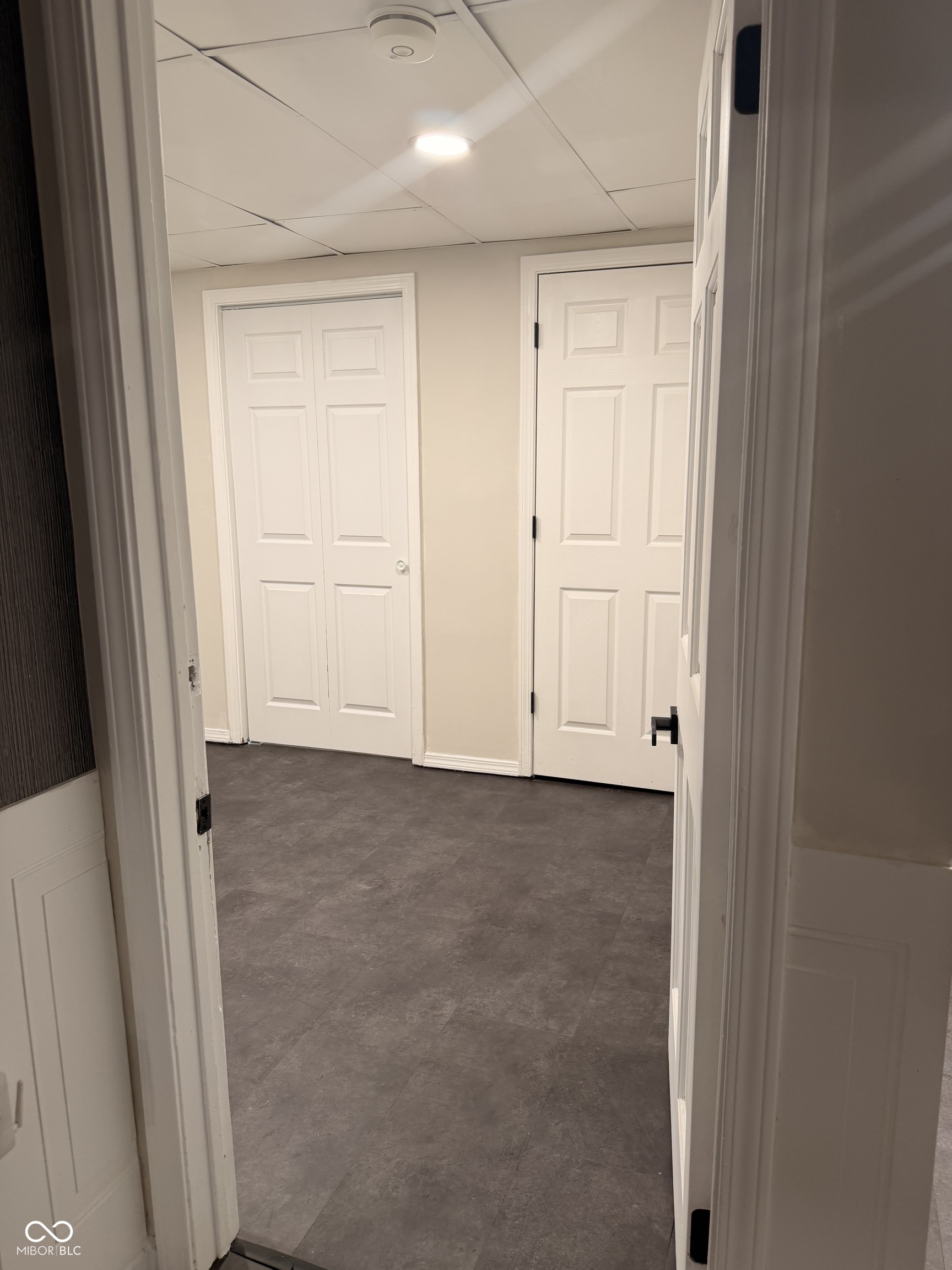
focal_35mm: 24
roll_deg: -0.7
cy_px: 635
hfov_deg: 56.8
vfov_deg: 71.6
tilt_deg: -10.7
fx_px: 880
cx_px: 476
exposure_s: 1/60
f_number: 1.78
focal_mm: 6.76
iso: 125
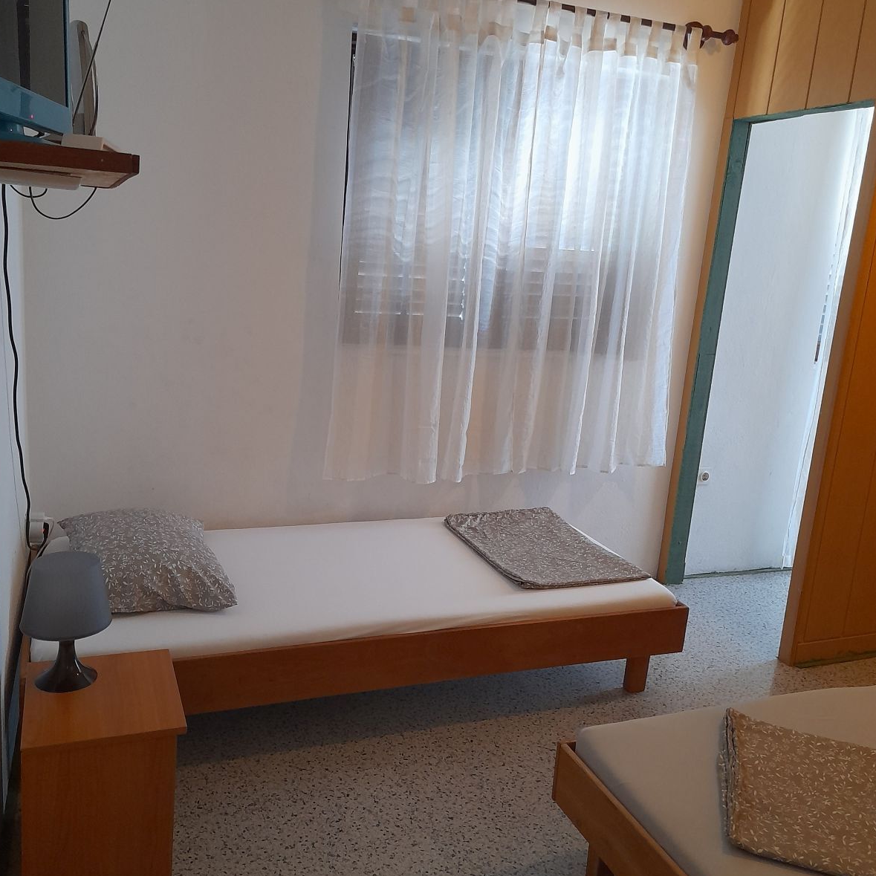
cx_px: 435
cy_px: 434
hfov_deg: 54.0
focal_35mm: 30
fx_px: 859
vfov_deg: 54.0
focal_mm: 4.6
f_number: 2
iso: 400
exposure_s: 1/33
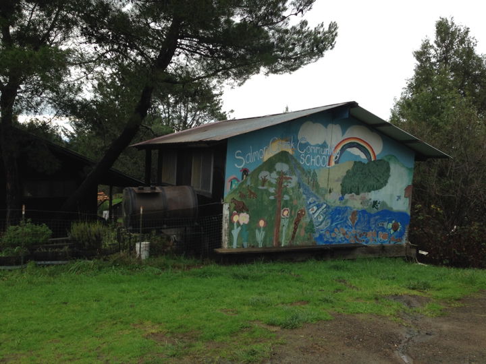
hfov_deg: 55.4
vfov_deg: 42.9
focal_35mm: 33
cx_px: 243
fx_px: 463
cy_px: 182
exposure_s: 1/150
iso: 50
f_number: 2.4
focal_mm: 4.12
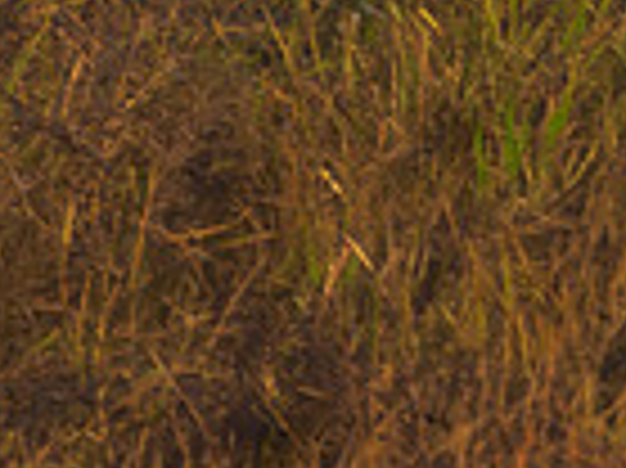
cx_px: -42
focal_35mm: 3561
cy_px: -789
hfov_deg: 0.6
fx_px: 64342
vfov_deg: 0.4
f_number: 5.6
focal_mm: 300
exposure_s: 1/1000
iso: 200
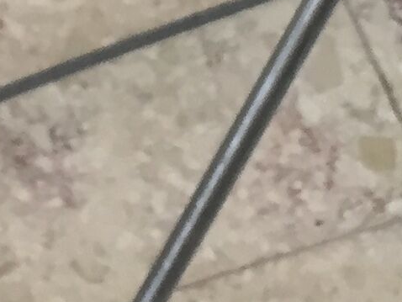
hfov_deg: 9.9
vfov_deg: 6.8
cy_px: -612
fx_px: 2301
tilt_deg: -46.8
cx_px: 34
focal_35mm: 198
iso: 80
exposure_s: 1/33
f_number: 2.2
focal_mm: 4.15
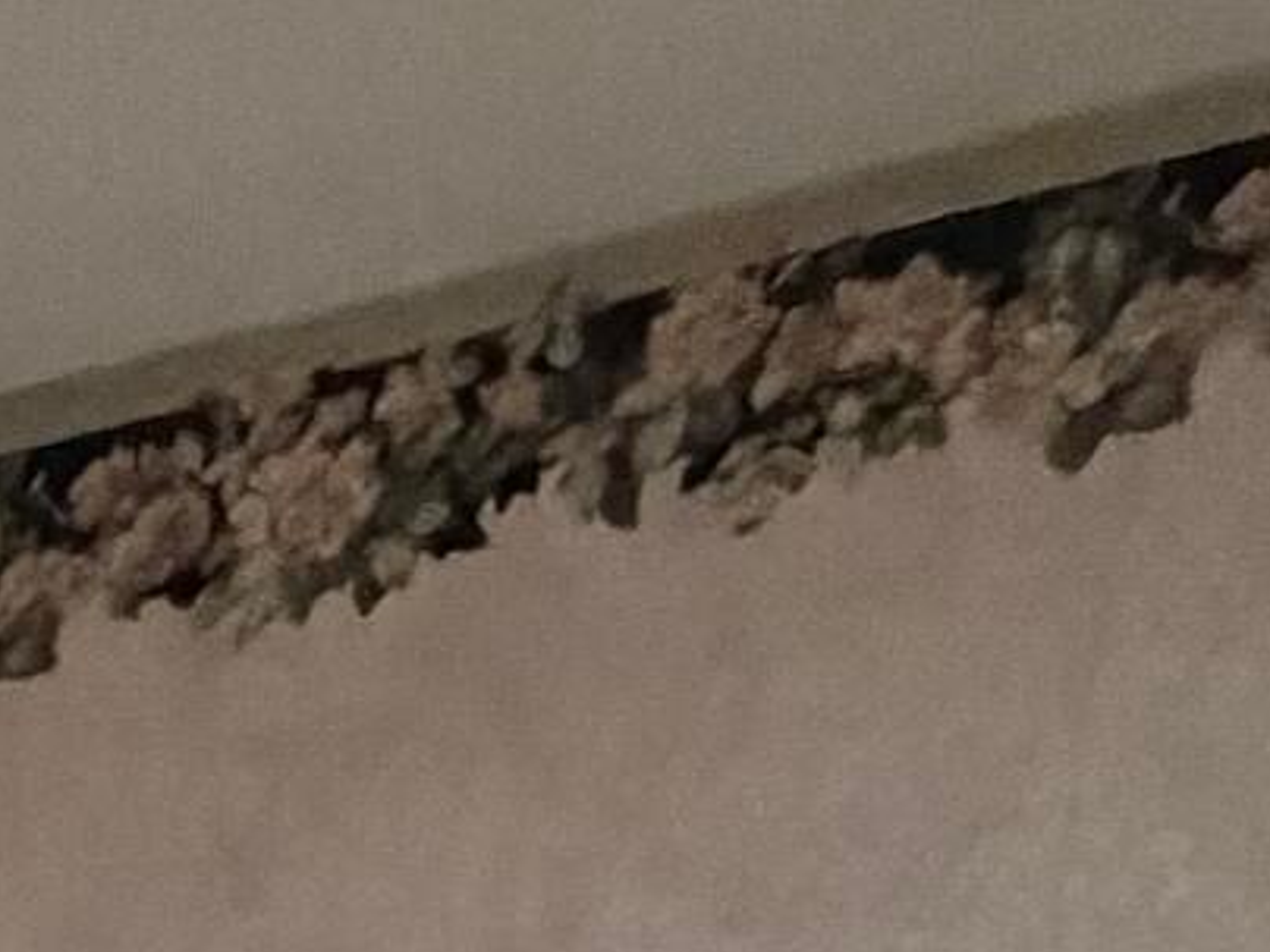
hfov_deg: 14.7
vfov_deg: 9.6
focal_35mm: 104
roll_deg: -1.1
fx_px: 3816
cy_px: 3154
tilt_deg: -13.8
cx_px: -1433
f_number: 2.2
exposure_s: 1/60
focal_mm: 2.22
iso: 800
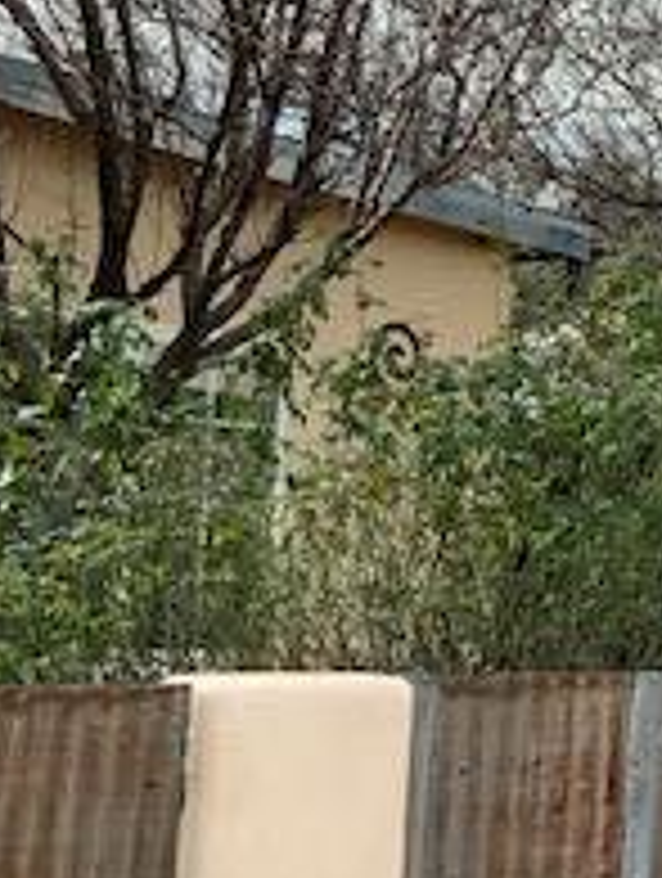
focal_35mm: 95
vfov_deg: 20.6
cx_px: 1036
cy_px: 468
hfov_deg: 14.4
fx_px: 2414
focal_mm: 3
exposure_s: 1/606
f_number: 1.8
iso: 16
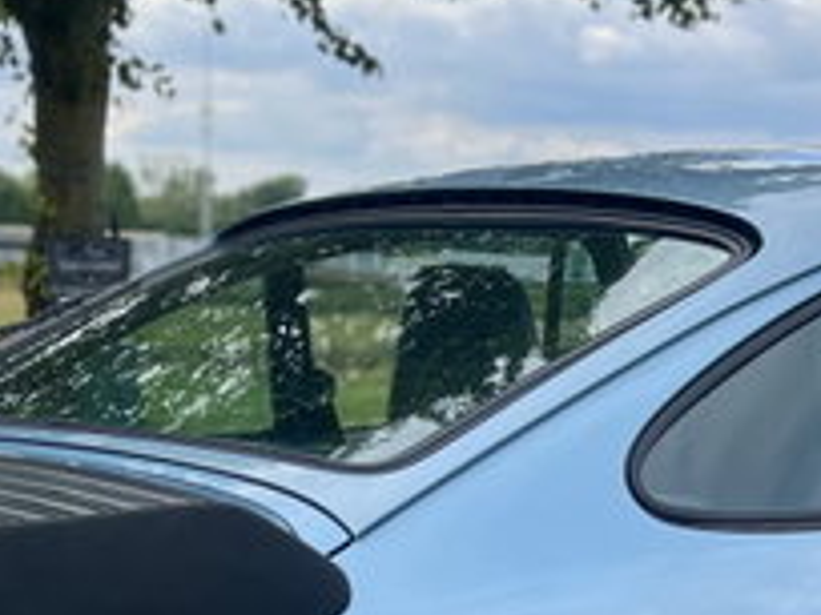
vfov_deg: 14.8
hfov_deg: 20.0
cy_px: 615
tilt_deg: -8.4
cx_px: 507
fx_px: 2324
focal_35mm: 98
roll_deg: -0.4
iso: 50
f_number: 1.5
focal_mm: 5.7
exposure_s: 1/2841
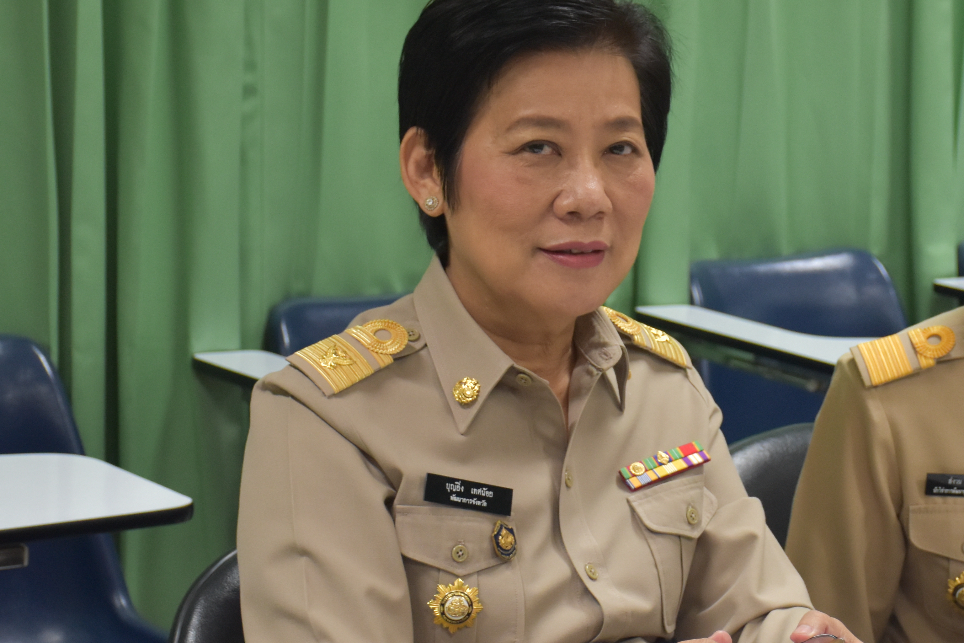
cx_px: 802
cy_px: 344
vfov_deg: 11.1
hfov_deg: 16.5
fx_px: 3294
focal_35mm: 123
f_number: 4.5
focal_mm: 42
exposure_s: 1/60
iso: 800
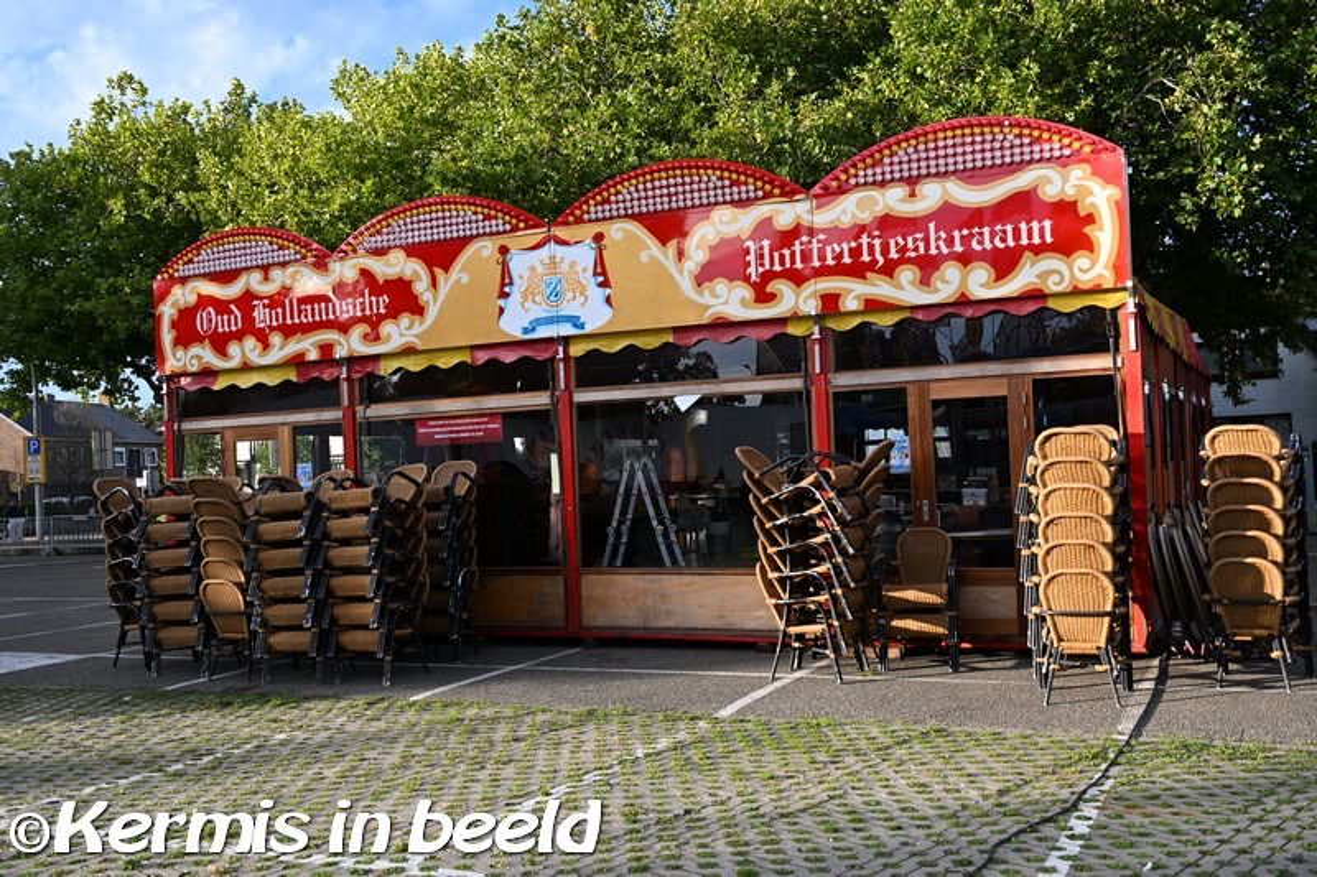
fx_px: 1262
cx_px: 658
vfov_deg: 38.3
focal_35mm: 34
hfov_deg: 55.1
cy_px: 438
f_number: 5.6
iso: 160
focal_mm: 23
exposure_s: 1/250
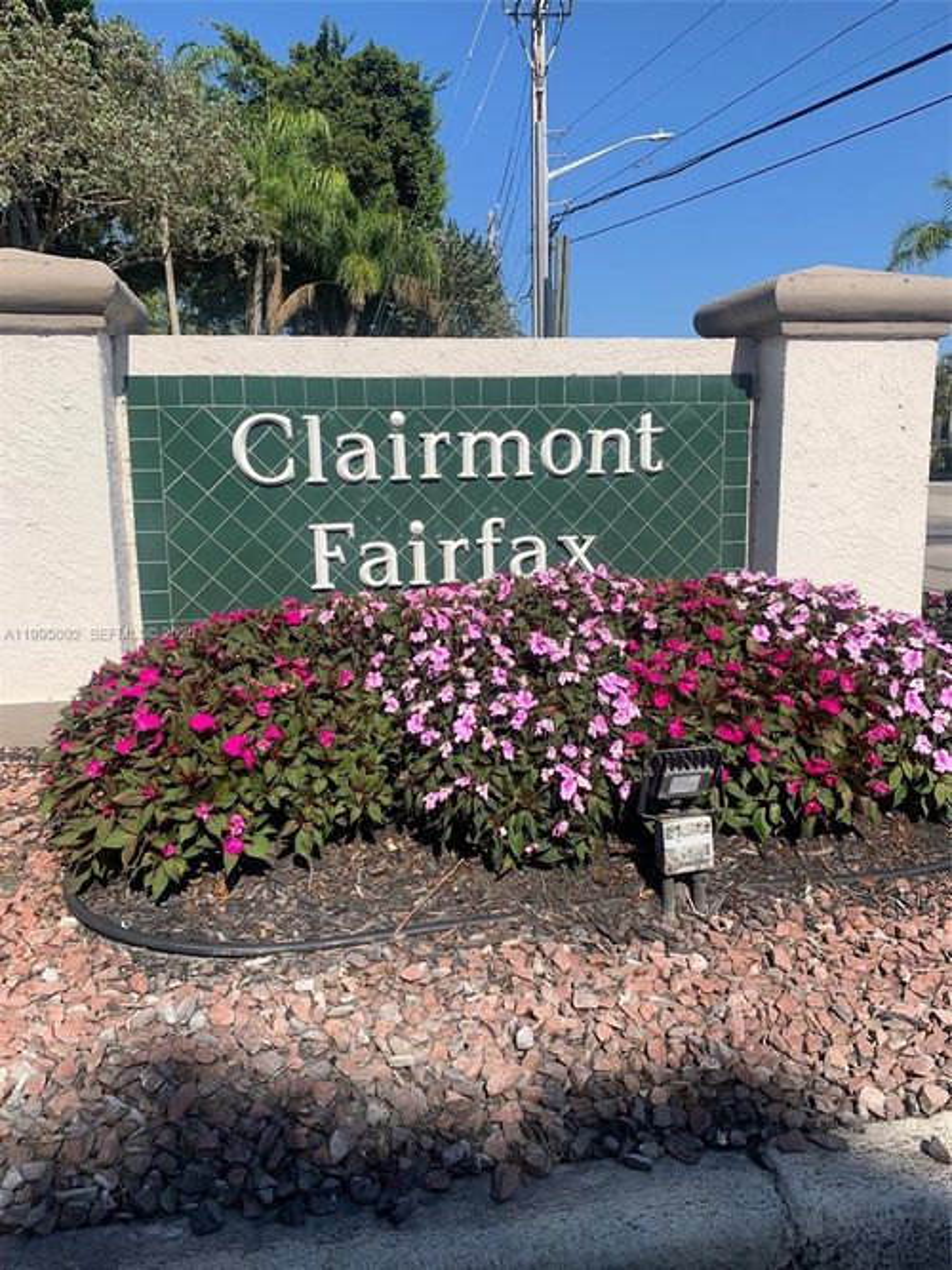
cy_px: 635
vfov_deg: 67.3
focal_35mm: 26
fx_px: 954
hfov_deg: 53.0
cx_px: 476
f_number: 1.8
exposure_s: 1/2421
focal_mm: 4.25
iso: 25
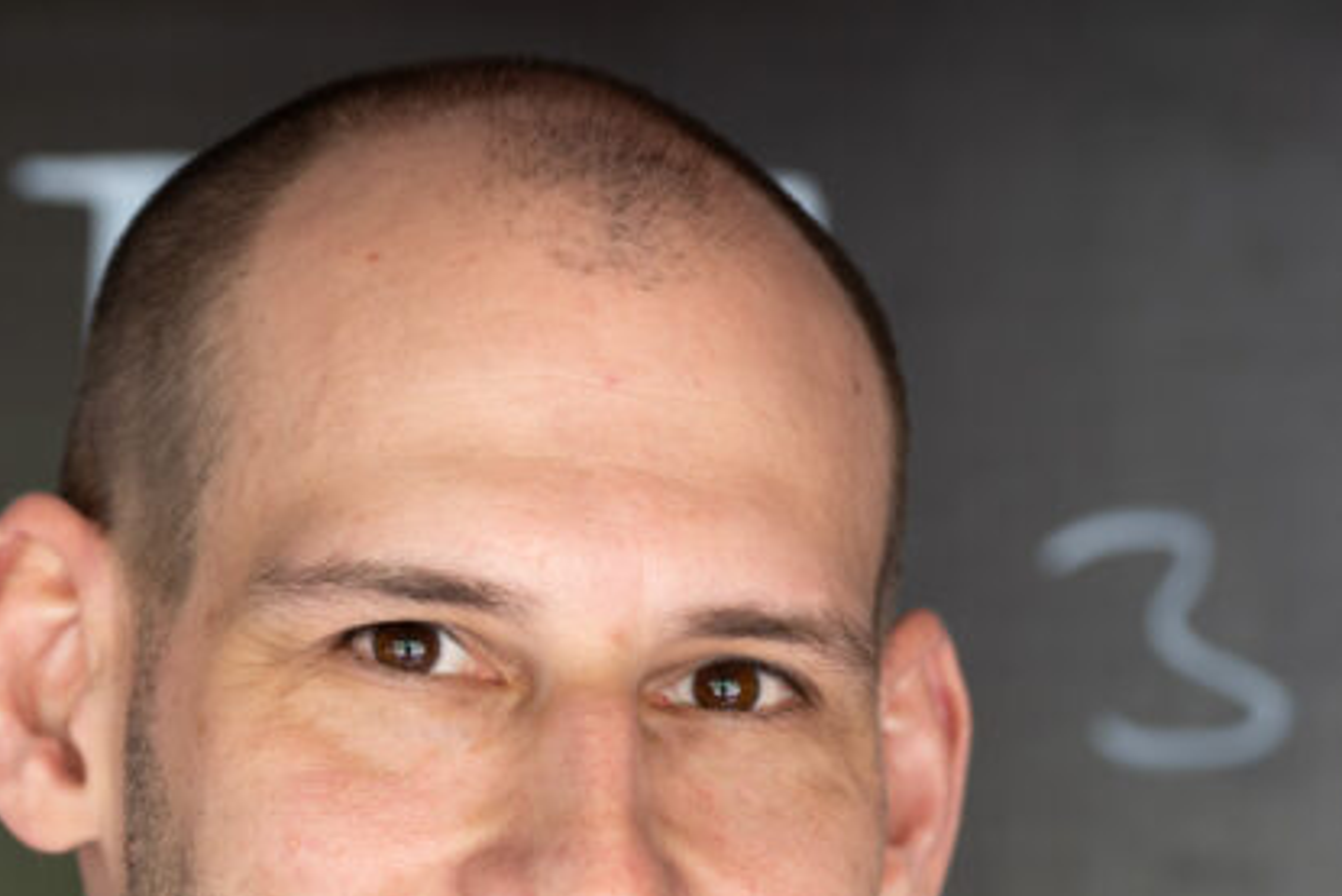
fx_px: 7905
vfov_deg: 6.5
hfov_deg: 9.7
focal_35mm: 212
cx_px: 508
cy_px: 909
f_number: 4
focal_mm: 86
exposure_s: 1/60
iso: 250
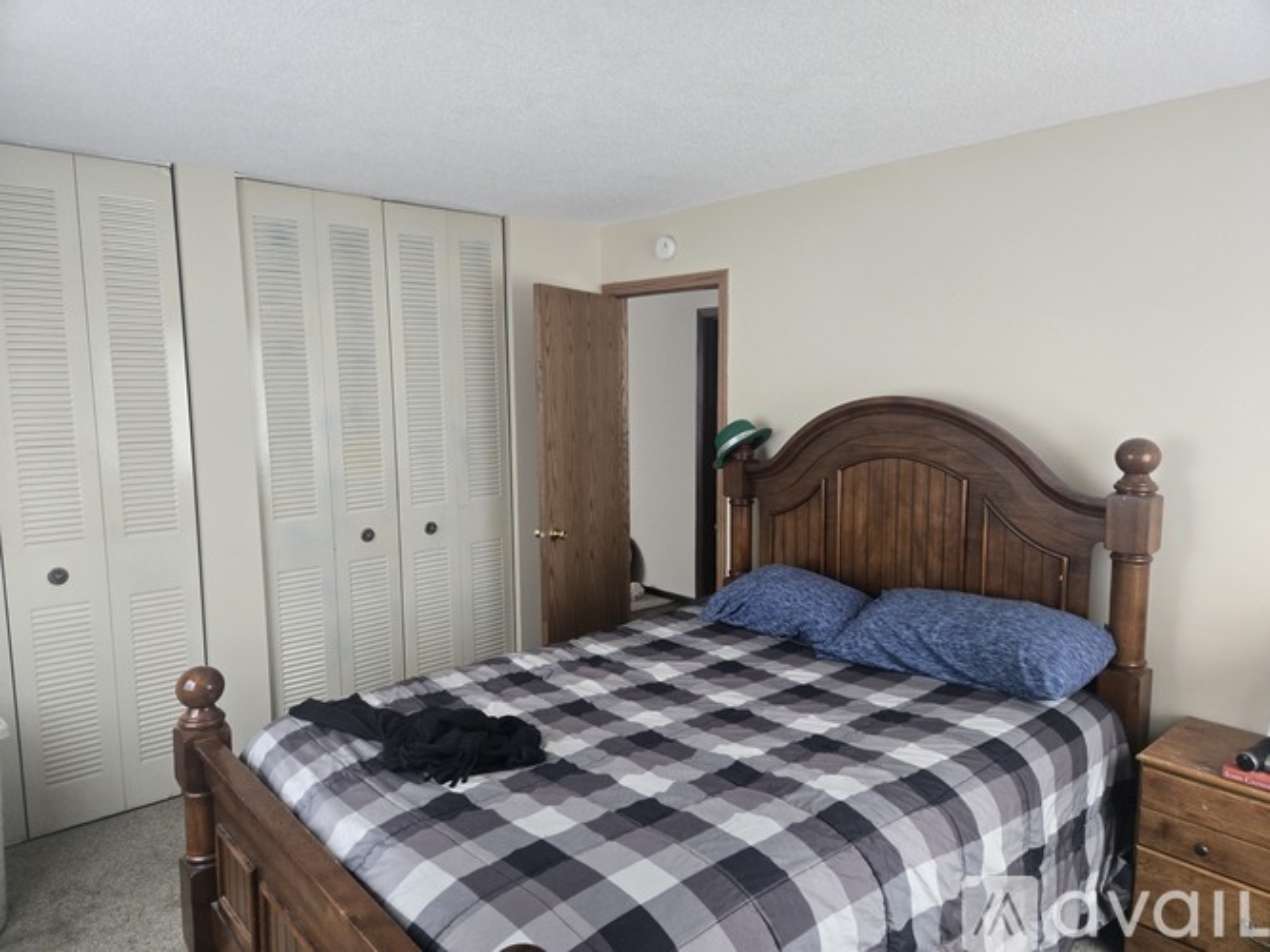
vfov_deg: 58.9
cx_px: 635
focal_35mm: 23
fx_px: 844
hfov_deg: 73.9
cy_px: 476
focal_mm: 5.4
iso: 640
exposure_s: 1/120
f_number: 1.8
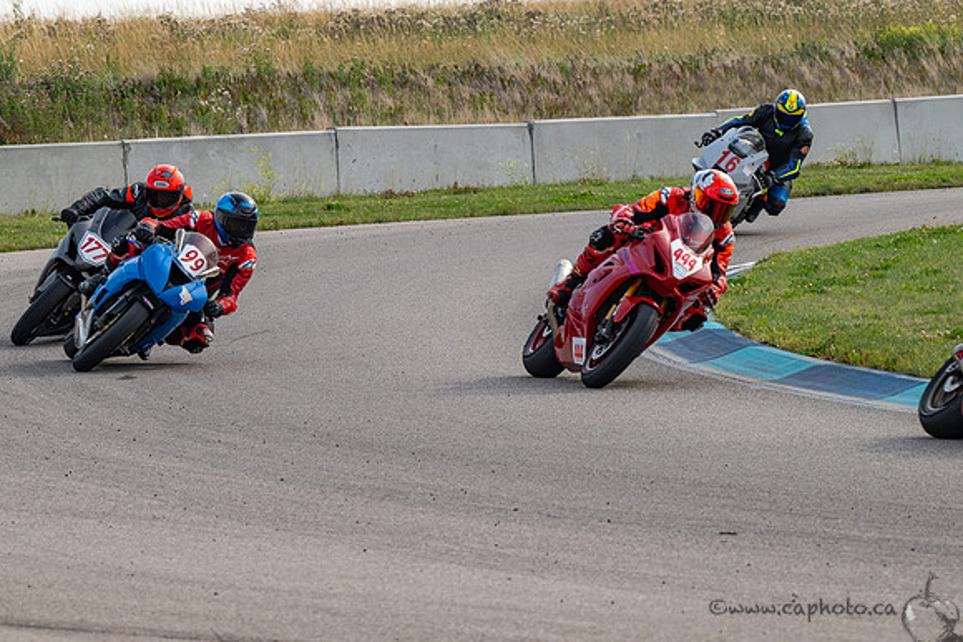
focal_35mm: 269
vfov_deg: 5.1
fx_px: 7201
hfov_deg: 7.7
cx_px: 445
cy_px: 346
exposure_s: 1/800
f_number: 11
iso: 640
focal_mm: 250
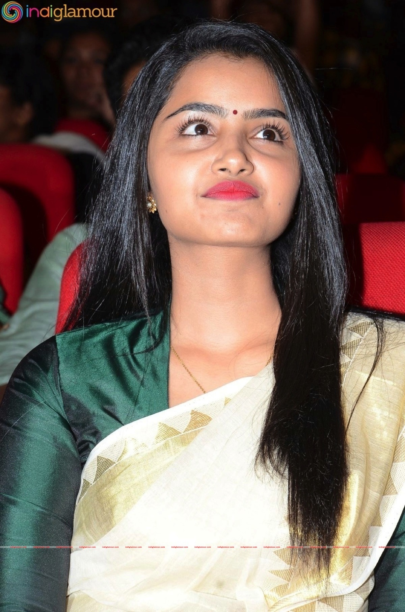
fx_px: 2669
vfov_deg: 13.1
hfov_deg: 8.7
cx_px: 202
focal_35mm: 158
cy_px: 306
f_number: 7.1
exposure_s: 1/125
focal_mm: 105
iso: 500
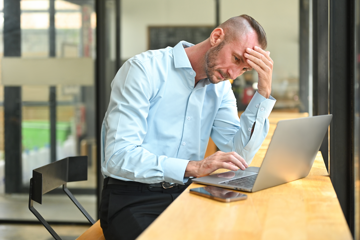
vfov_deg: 27.0
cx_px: 180
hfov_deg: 39.6
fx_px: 500
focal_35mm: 50
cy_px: 120
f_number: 2.2
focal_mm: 50
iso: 500
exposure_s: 1/1600
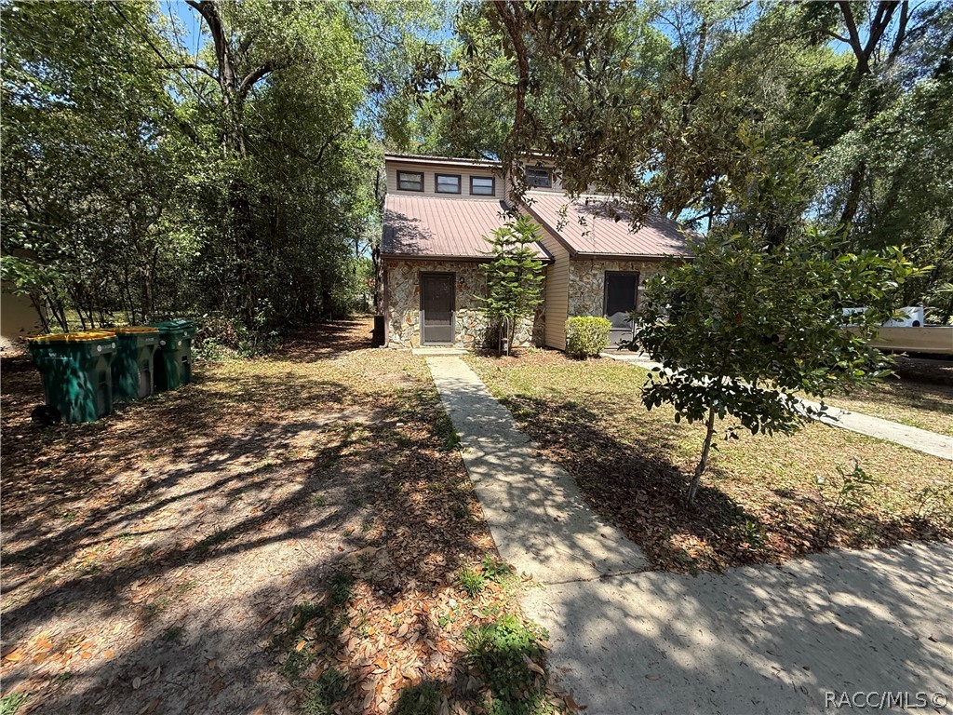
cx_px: 476
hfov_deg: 102.1
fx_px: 385
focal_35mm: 14
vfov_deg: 85.7
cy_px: 358
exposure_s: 1/694
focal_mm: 2.22
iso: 50
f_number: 2.2
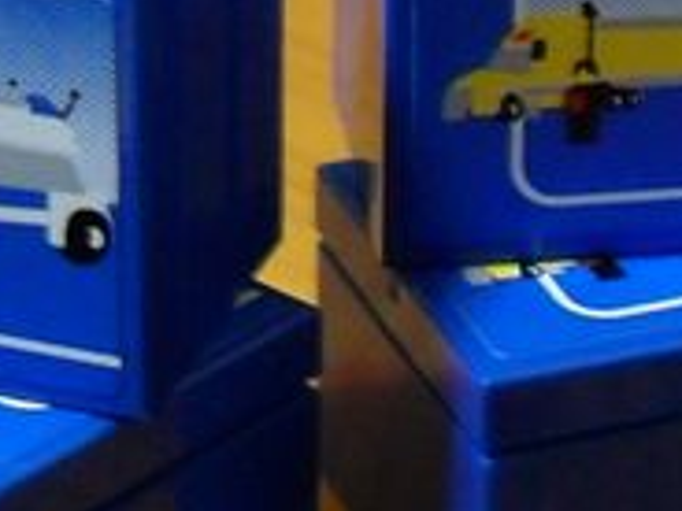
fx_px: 3842
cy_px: 578
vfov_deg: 7.6
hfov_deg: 10.1
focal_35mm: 195
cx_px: 708
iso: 200
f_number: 2.8
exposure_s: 1/3
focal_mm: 6.2
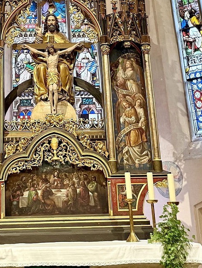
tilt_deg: +27.4
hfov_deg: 20.8
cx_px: 48
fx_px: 544
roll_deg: +1.0
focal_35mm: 70
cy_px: -67
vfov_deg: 24.7
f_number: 1.78
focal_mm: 6.76
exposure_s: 1/55
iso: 250
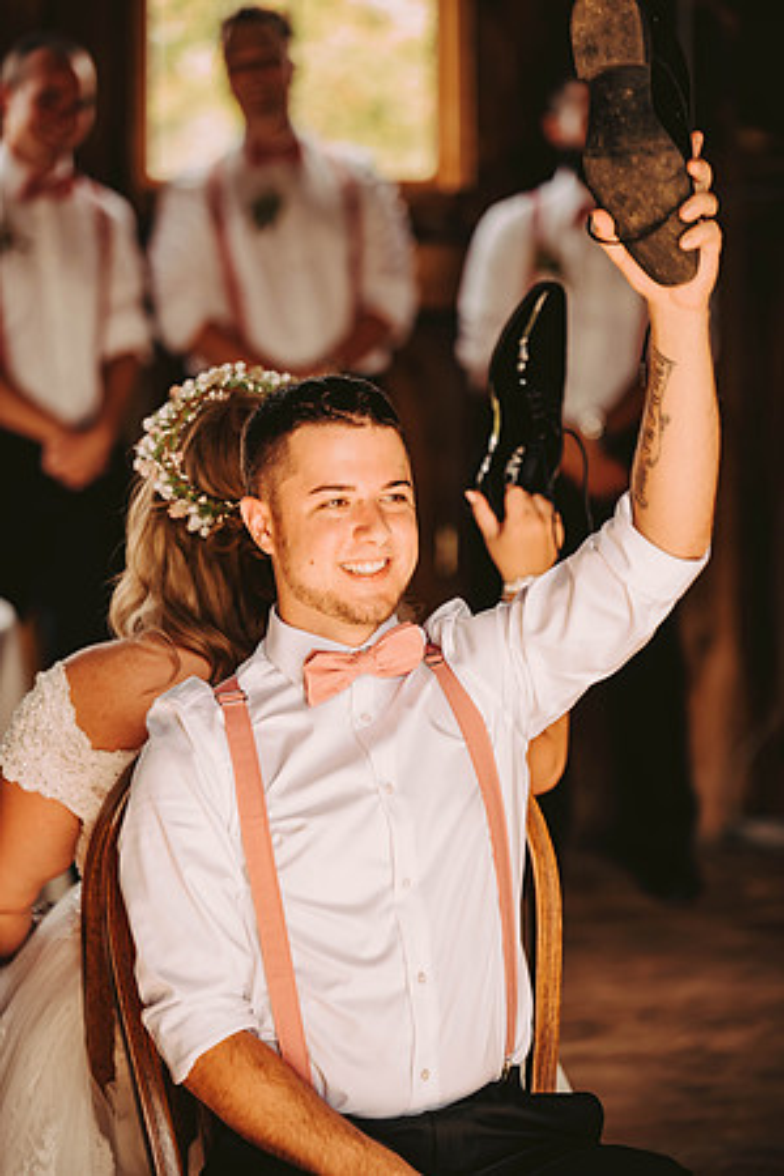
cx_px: 392
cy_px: 588
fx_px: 4410
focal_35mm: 135
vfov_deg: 15.2
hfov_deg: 10.2
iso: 500
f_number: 2.8
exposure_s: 1/320
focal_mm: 135
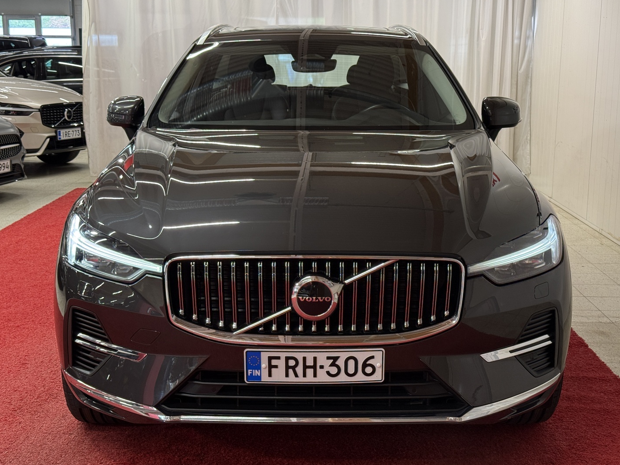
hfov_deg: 38.9
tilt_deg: -10.8
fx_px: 878
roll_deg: +0.0
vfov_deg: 29.7
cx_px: 313
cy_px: 232
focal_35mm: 49
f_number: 1.78
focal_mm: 6.76
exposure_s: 1/59
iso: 80
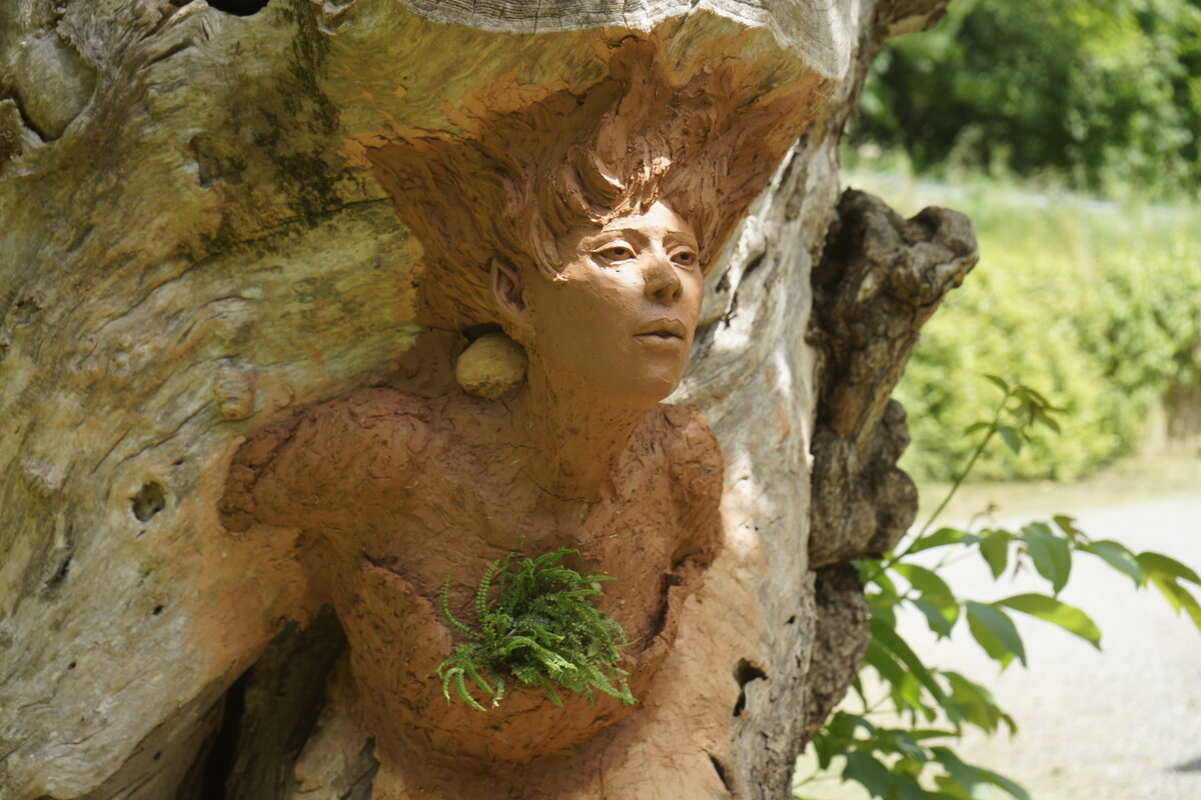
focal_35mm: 70
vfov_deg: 19.5
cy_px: 400
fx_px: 2335
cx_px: 600
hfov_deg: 28.8
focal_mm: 70
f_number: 5.6
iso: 100
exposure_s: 1/125
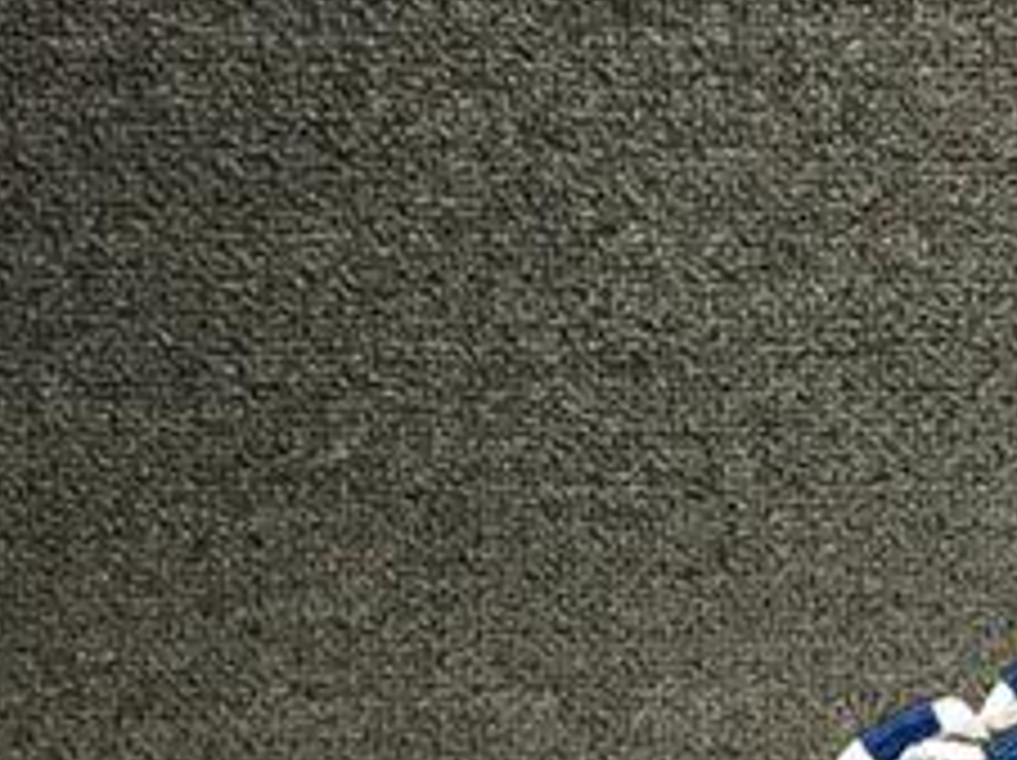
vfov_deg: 16.0
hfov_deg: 20.6
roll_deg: -0.6
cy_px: 791
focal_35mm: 90
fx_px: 2641
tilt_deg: -11.9
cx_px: 1174
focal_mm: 4.15
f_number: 2.2
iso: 32
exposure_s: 1/33
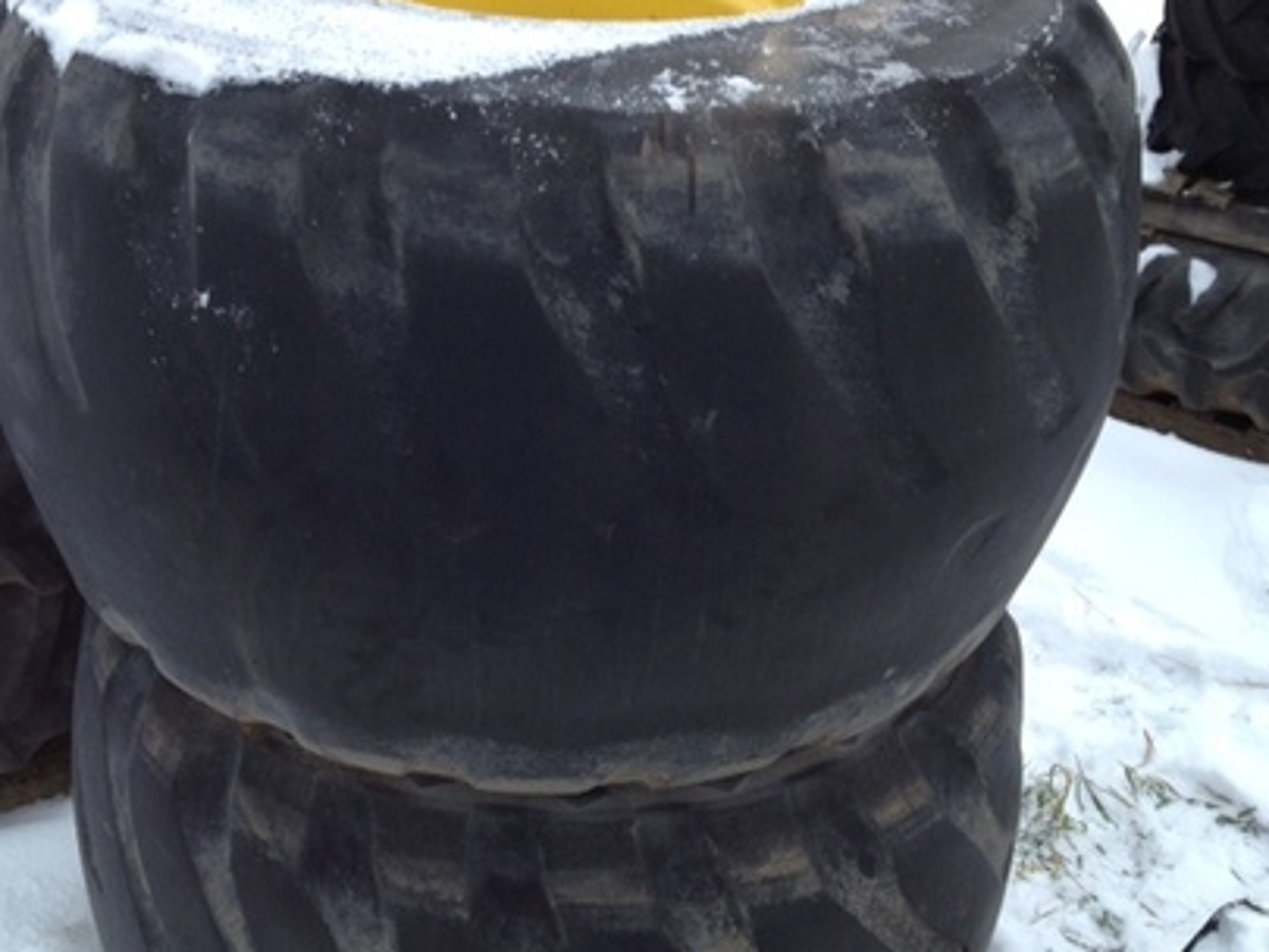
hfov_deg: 40.3
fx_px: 1724
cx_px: 542
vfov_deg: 30.7
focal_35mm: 47
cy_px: 326
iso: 64
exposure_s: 1/120
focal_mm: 4.28
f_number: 2.4
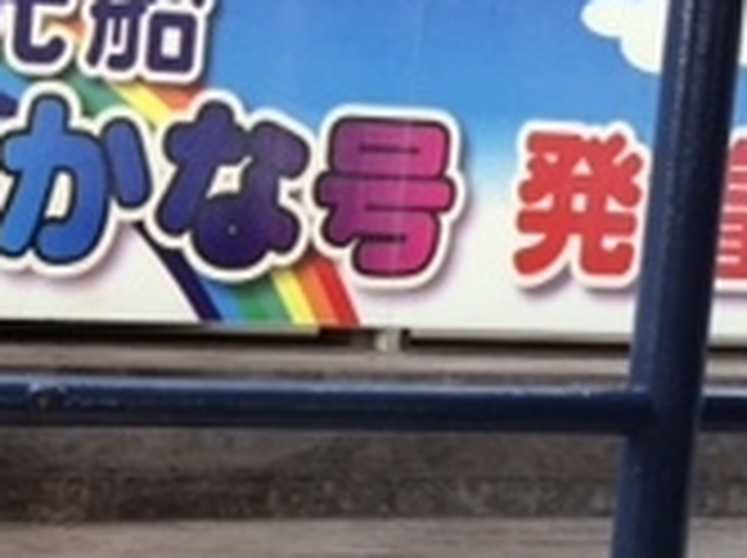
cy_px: 328
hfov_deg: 16.9
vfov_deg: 13.2
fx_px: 2413
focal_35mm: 112
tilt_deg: -7.5
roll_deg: -3.8
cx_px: -122
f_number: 2.2
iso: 32
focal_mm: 4.15
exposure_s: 1/283
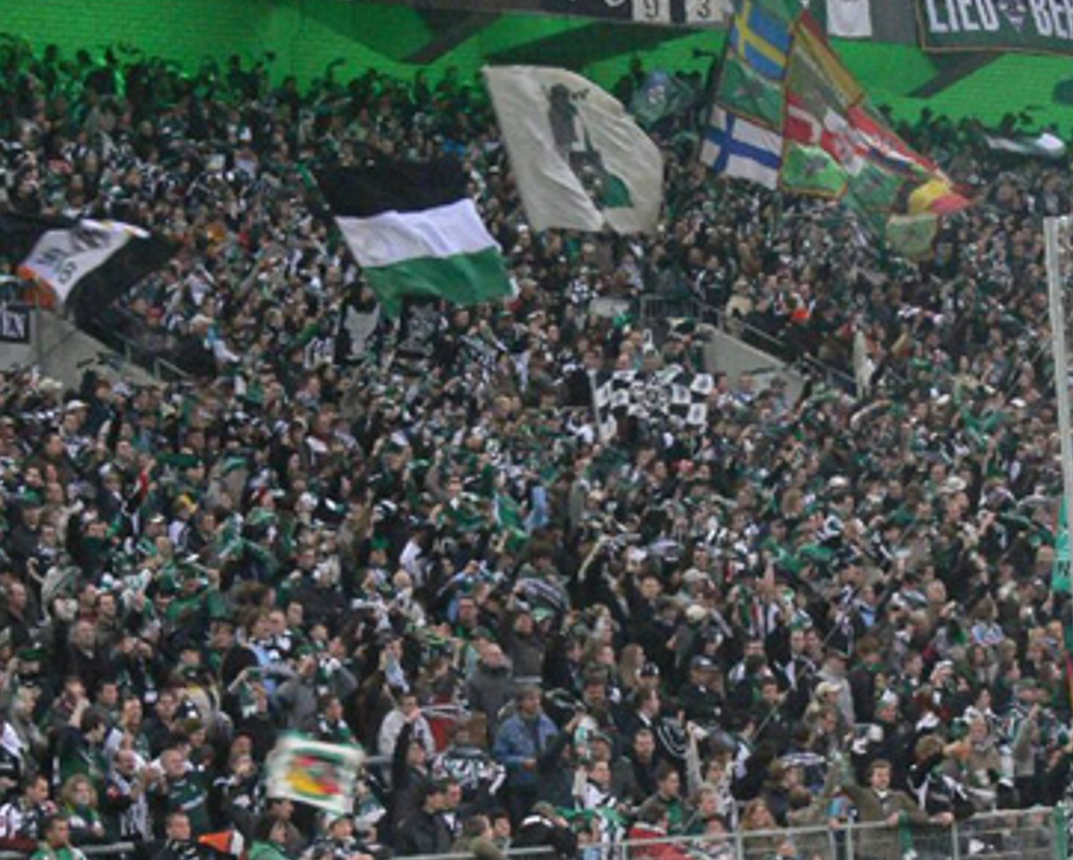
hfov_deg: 14.3
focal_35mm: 134
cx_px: 694
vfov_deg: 11.5
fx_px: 4258
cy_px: 599
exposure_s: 1/80
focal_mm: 15
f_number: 3.6
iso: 400
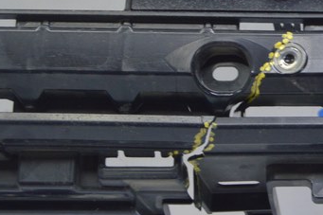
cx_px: 341
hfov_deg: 13.2
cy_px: 32
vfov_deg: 8.9
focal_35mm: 153
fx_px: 1372
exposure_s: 1/20
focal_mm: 34
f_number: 5.6
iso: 400
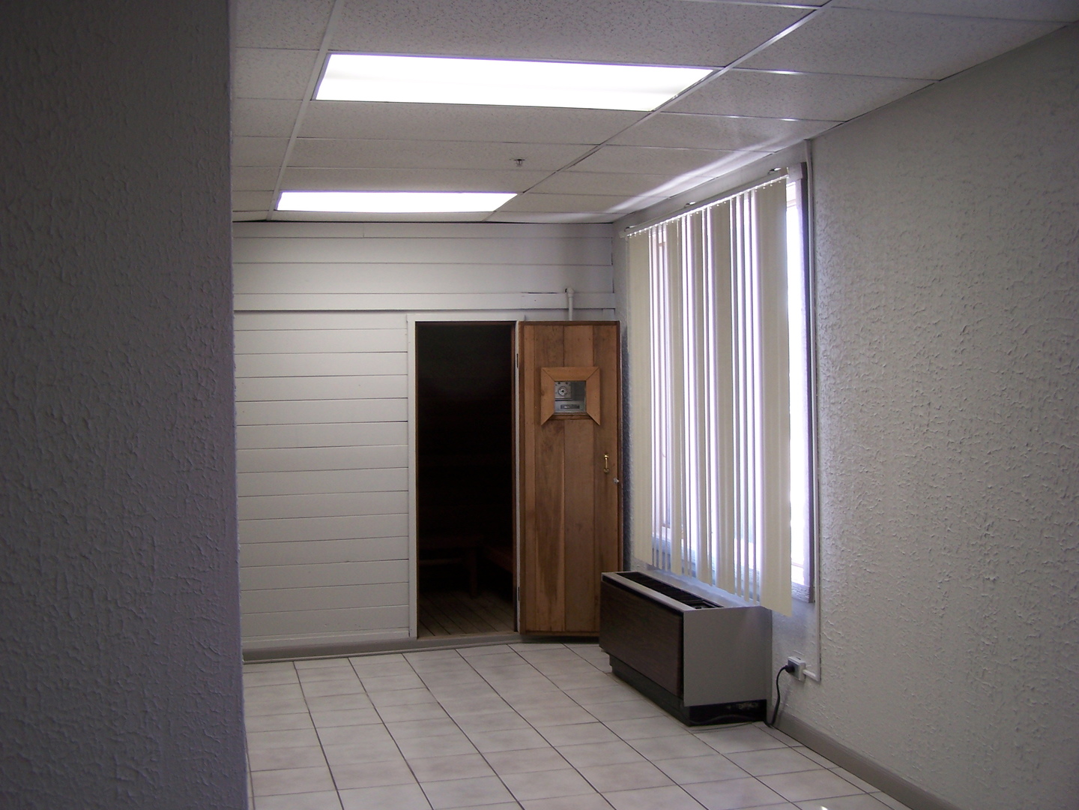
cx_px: 540
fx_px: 1184
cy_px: 405
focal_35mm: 38
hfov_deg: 49.0
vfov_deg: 37.7
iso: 80
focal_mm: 6.3
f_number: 2.8
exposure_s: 1/30
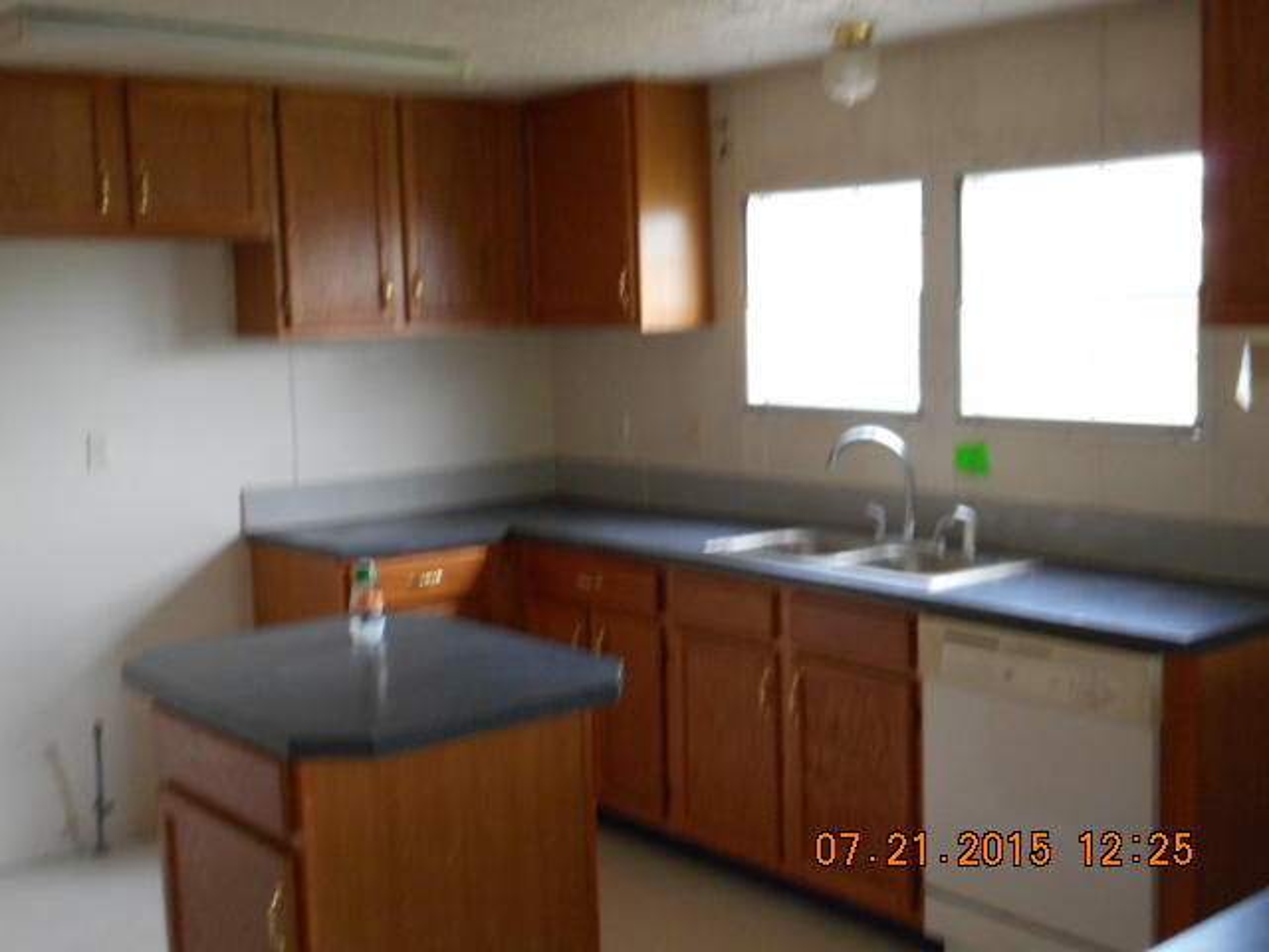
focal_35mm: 44
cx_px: 634
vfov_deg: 32.9
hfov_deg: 42.9
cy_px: 476
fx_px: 1613
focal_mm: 7.9
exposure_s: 1/30
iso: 360
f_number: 4.7
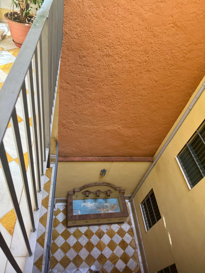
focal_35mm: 24
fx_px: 190
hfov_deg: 56.8
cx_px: 102
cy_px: 136
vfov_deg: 71.6
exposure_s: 1/362
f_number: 1.78
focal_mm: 6.76
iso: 80
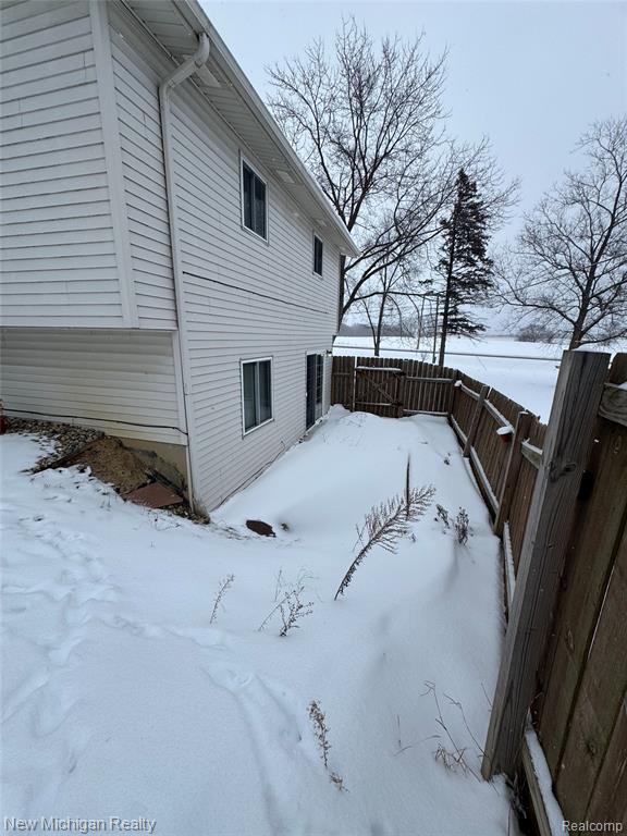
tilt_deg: -12.1
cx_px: 314
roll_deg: -0.8
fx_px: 338
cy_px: 418
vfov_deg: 102.1
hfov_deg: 85.7
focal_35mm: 14
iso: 40
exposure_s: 1/1346
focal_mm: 2.22
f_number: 2.2
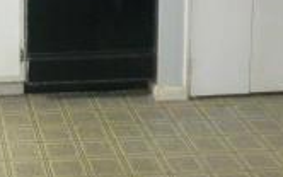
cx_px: -36
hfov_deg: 20.1
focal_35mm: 98
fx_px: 756
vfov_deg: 12.6
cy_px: -97
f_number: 3.3
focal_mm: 4.3
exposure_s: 1/60
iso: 800
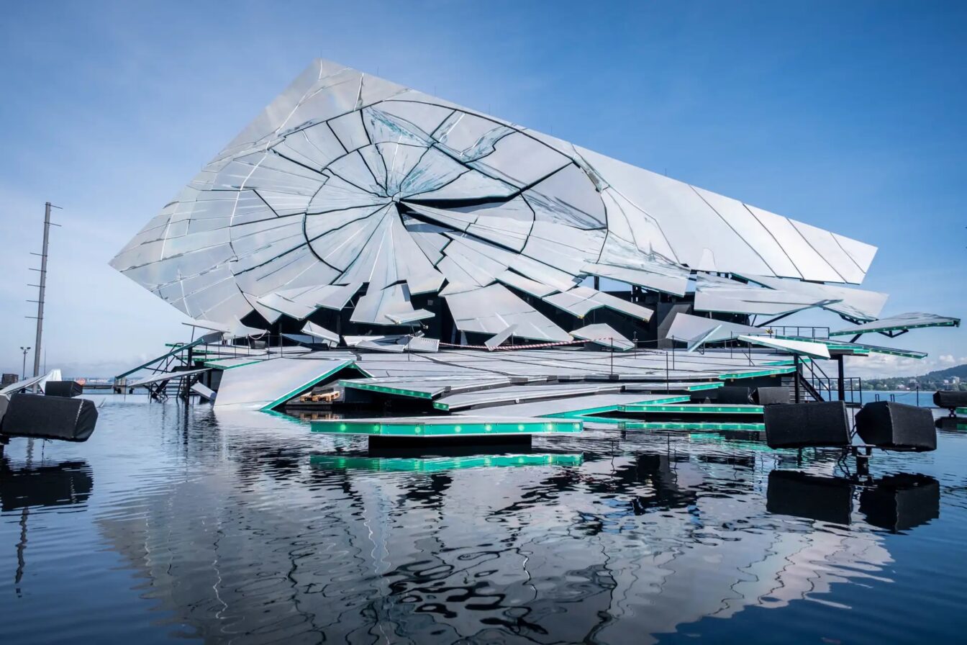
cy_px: 322
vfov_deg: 53.1
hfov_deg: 73.7
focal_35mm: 24
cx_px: 484
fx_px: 645
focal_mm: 16
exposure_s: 1/2000
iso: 160
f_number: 4
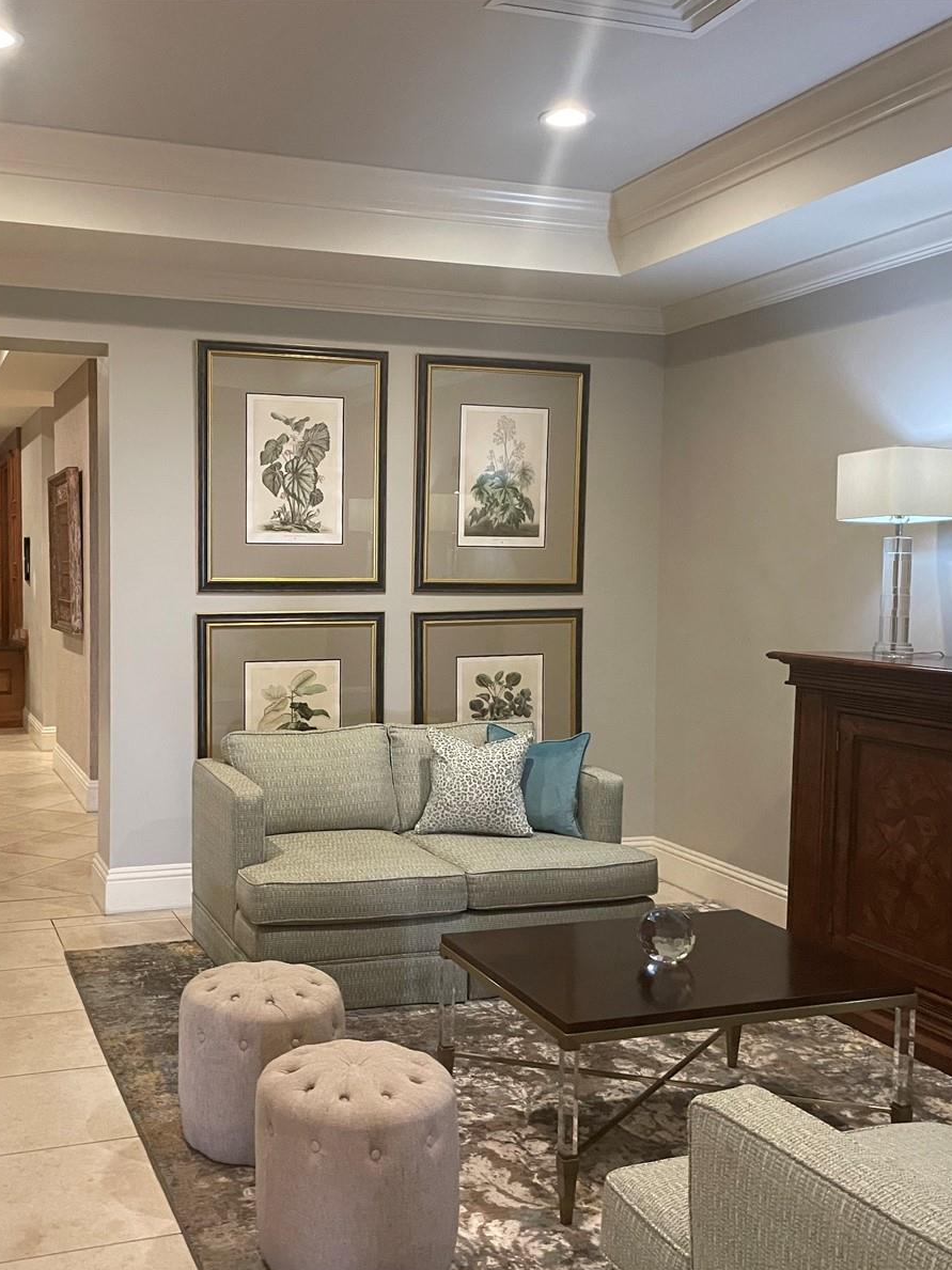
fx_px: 1284
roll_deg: -1.2
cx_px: 315
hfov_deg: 40.2
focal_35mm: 35
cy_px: 638
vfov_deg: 52.6
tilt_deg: -2.9
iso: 400
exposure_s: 1/60
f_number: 1.6
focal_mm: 4.2
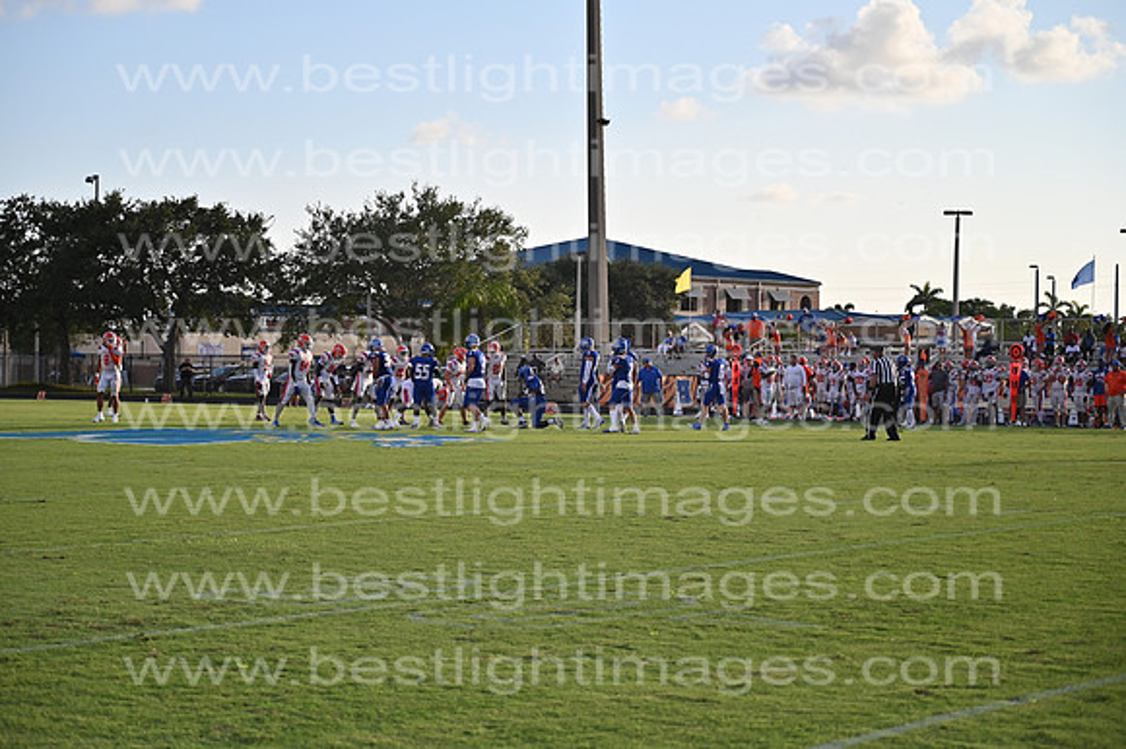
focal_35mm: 70
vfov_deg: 19.4
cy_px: 374
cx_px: 563
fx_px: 2188
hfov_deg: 28.9
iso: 900
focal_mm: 70
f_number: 4
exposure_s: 1/8000
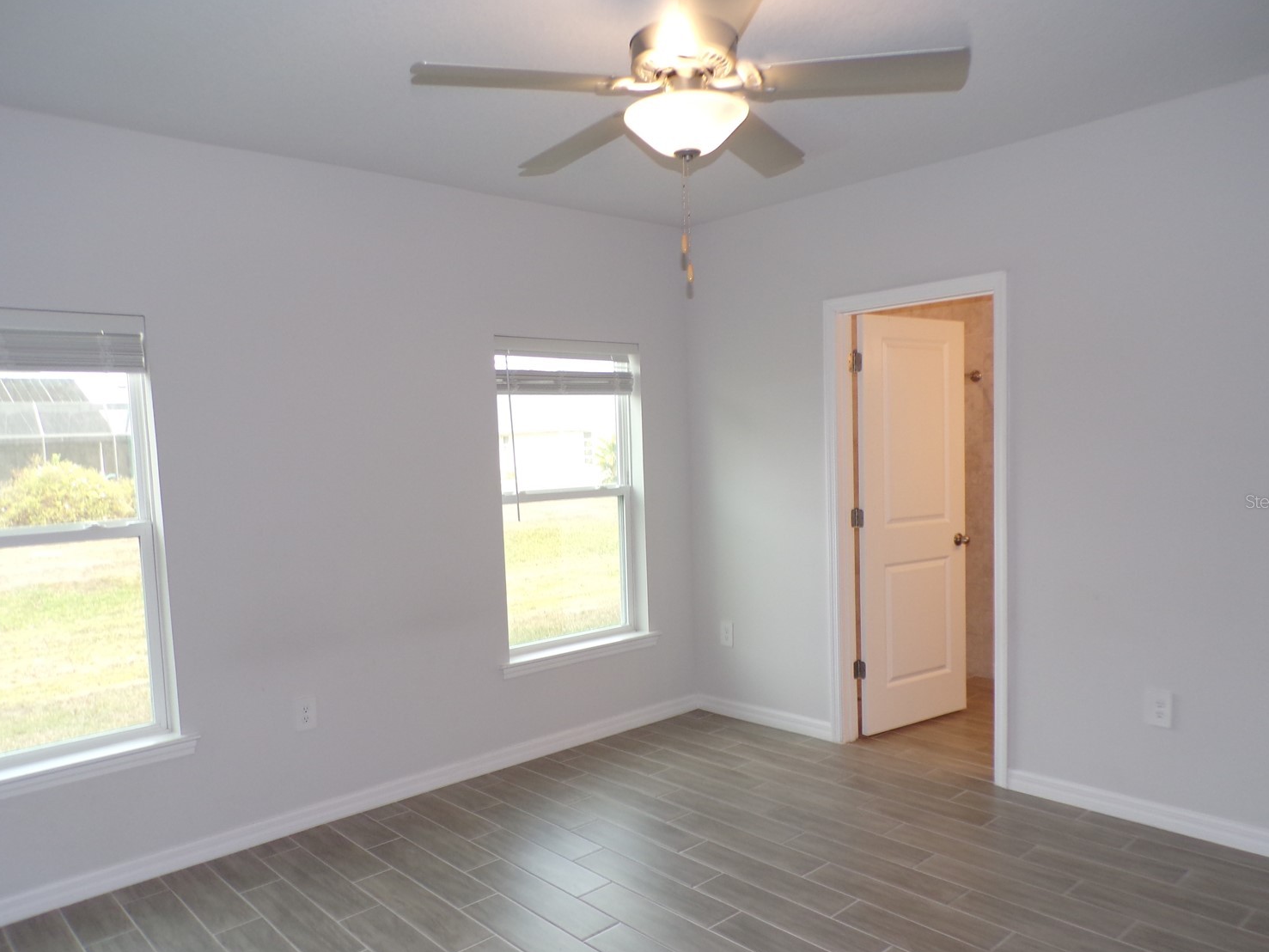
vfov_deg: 53.0
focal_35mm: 26
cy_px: 501
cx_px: 639
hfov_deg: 67.3
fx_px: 953
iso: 100
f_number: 3
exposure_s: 1/56
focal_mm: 4.3
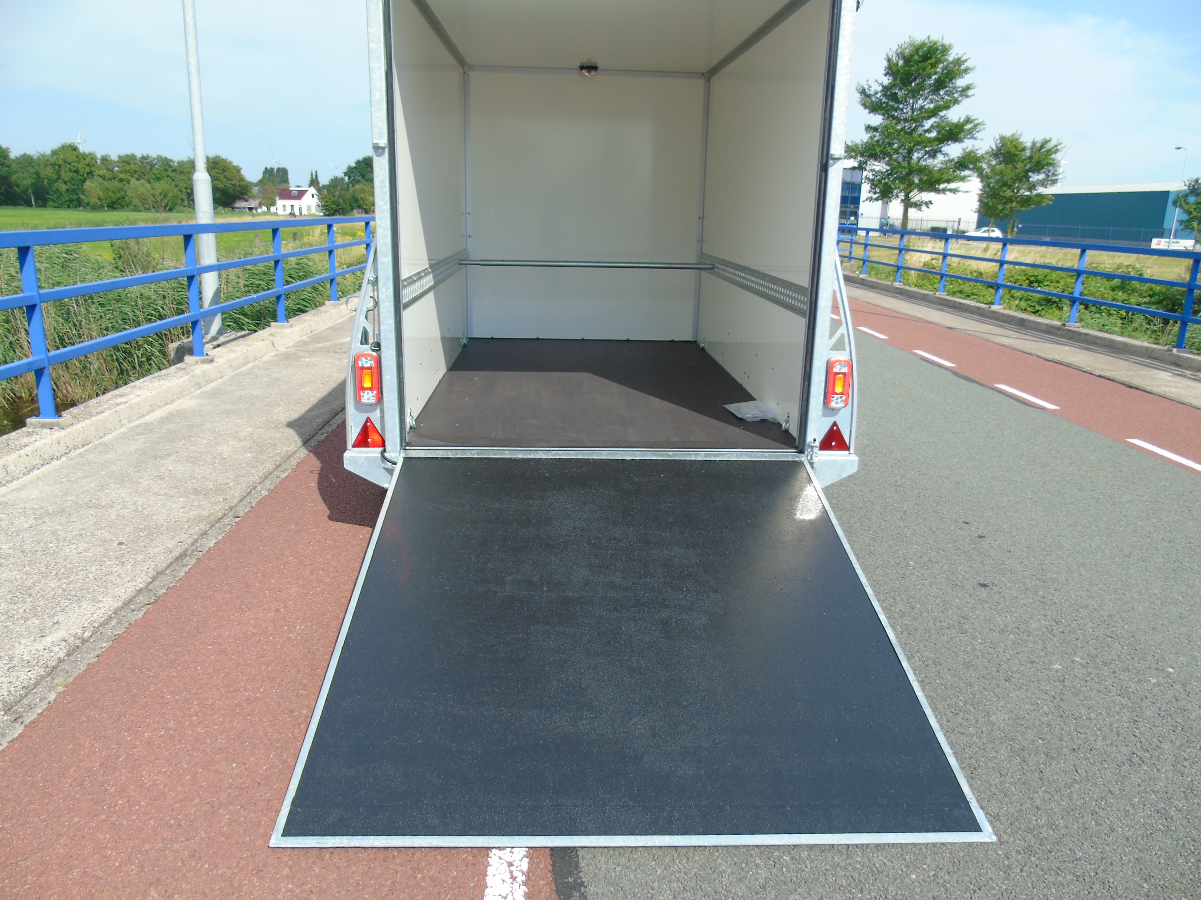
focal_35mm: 25
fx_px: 867
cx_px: 600
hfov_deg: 69.4
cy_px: 450
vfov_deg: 54.9
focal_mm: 4.4
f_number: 3.4
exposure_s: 1/640
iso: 80
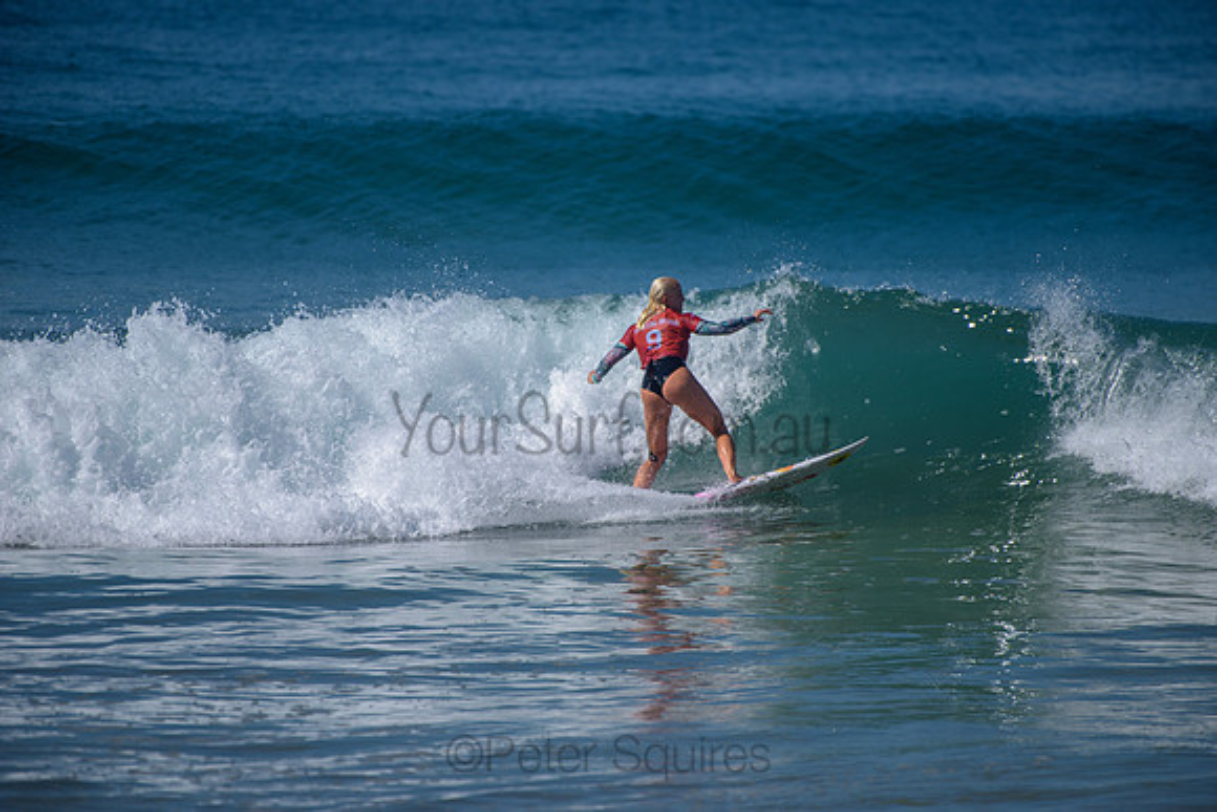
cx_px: 608
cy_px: 406
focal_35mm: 500
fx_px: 16906
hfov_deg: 4.1
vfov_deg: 2.8
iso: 110
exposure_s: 1/2000
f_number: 5.6
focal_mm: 500
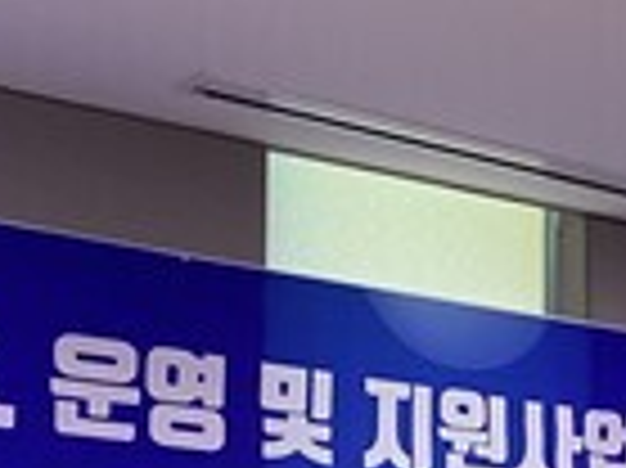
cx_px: 784
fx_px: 2024
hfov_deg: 16.7
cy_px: 720
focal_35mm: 112
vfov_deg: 12.5
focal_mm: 4.25
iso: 100
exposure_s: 1/60
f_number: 1.8
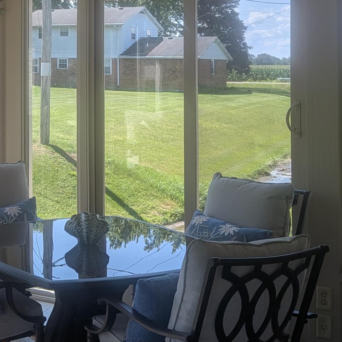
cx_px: 1
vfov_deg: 25.7
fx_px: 715
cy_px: 11
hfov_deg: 25.6
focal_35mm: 64
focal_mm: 4.53
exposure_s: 1/743
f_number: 1.7
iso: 30
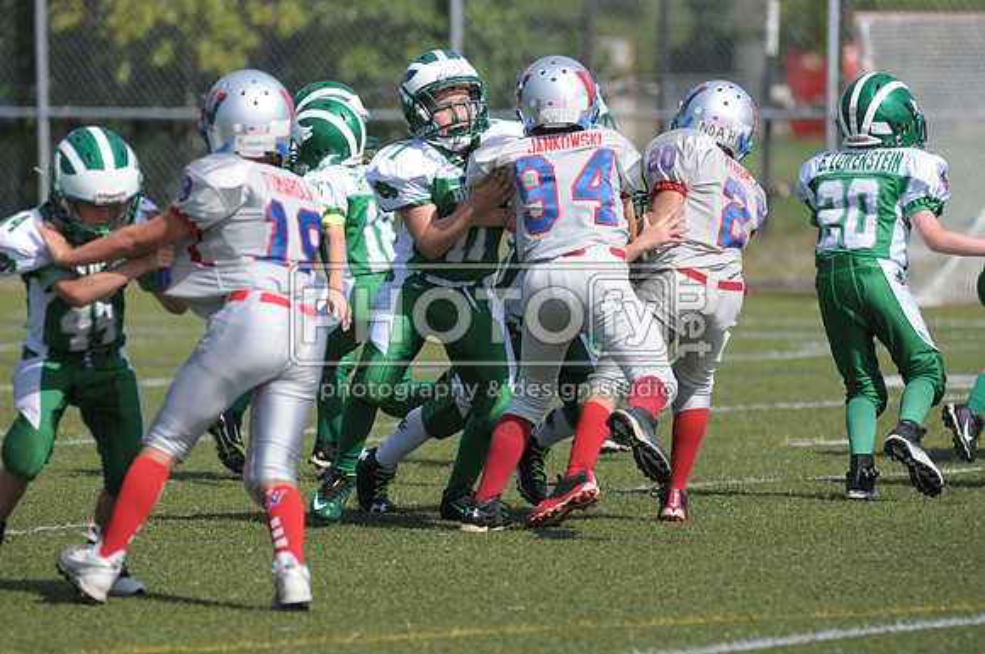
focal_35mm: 375
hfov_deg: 5.5
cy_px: 327
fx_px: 10246
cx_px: 492
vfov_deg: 3.7
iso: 640
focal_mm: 250
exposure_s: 1/6400
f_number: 4
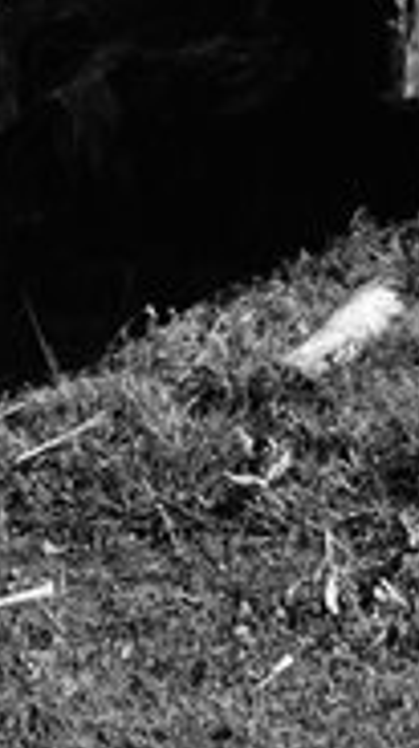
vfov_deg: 16.0
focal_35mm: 123
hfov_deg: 9.4
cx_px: 738
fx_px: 2438
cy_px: -374
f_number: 10
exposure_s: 1/400
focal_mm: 18
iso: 200
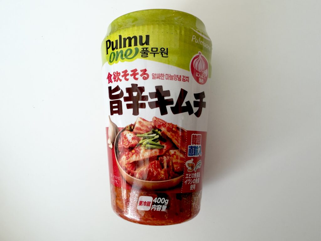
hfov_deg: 71.6
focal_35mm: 24
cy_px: 120
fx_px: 223
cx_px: 160
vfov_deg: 56.8
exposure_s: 1/121
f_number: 2.2
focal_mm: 2.22
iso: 100
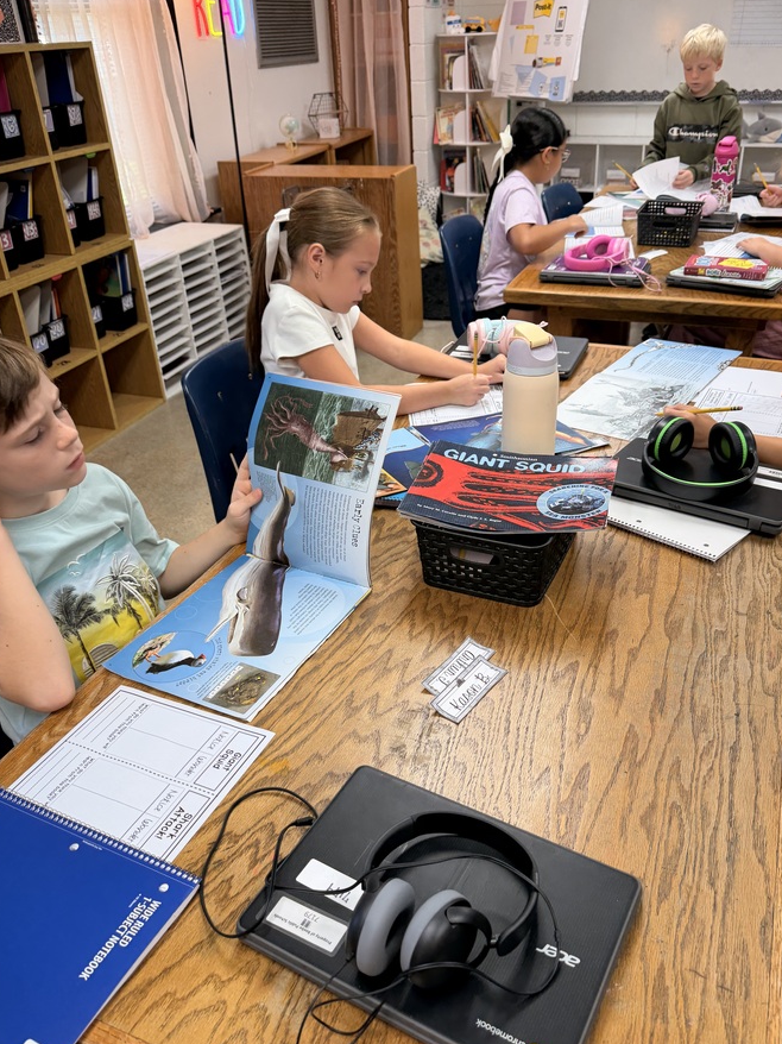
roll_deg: +2.1
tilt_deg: -31.3
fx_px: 844
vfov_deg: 63.4
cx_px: 420
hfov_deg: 49.7
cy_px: 505
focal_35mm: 28
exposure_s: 1/60
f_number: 1.78
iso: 100
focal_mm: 6.76
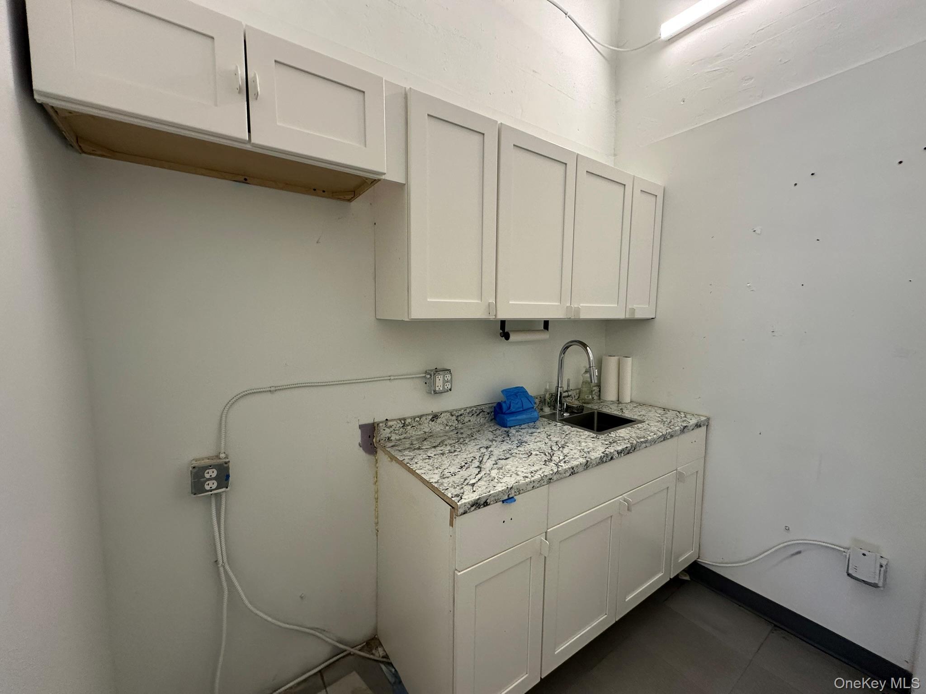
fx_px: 375
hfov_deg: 102.1
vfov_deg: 85.7
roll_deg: -1.8
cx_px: 463
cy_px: 347
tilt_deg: -9.3
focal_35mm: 14
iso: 160
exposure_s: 1/120
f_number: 2.2
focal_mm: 2.22
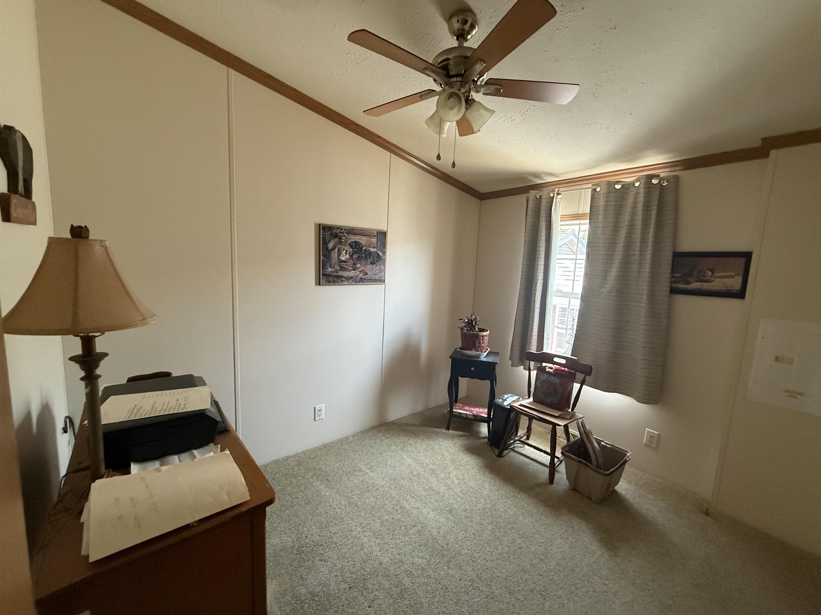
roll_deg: -3.4
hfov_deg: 102.1
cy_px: 308
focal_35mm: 14
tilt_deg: -7.9
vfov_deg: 85.7
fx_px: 332
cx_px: 410
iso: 640
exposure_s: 1/120
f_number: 2.2
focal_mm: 2.22
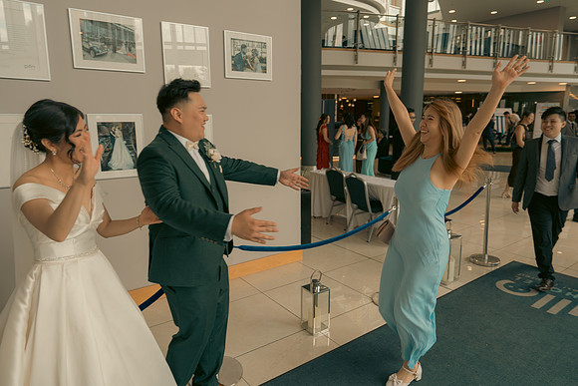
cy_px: 193
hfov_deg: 73.7
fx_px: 385
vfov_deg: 53.2
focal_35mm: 24
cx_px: 289
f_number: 3.5
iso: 200
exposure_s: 1/160
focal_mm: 24
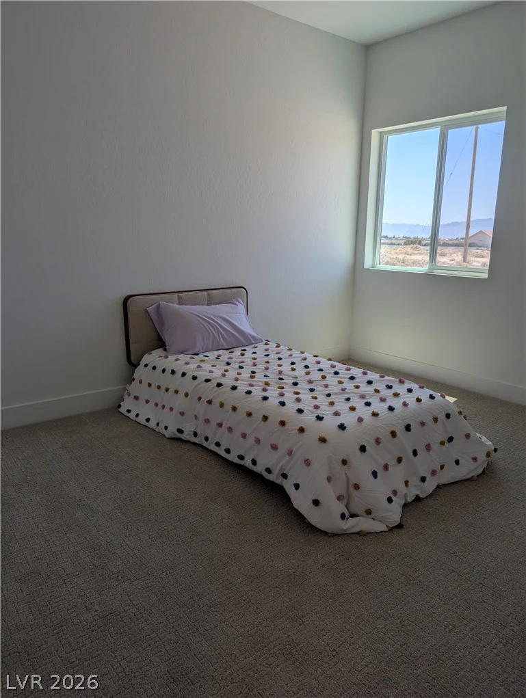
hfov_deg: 56.9
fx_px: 485
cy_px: 349
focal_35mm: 24
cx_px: 263
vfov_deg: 71.5
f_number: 1.68
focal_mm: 6.9
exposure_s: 1/463
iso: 23
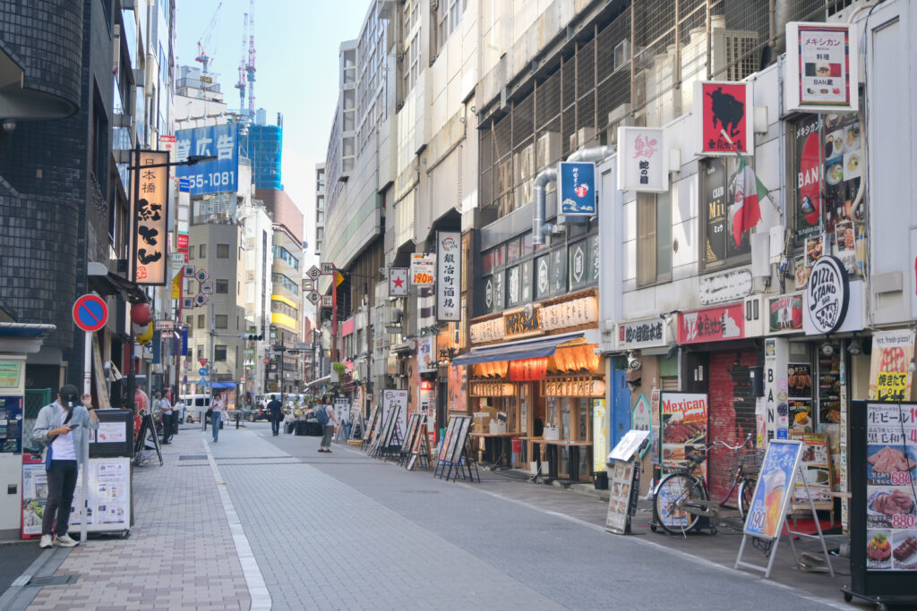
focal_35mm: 49
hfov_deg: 40.5
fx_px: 1242
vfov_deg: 27.7
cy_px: 306
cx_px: 458
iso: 100
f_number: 5
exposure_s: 1/200
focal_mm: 32.5
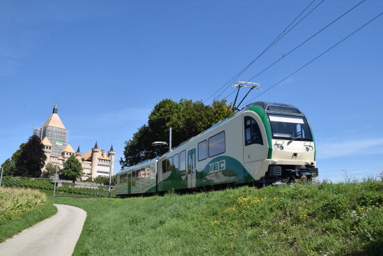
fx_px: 335
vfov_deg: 41.7
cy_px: 128
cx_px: 192
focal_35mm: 32
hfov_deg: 59.5
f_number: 14
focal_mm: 21
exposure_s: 1/800
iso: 800
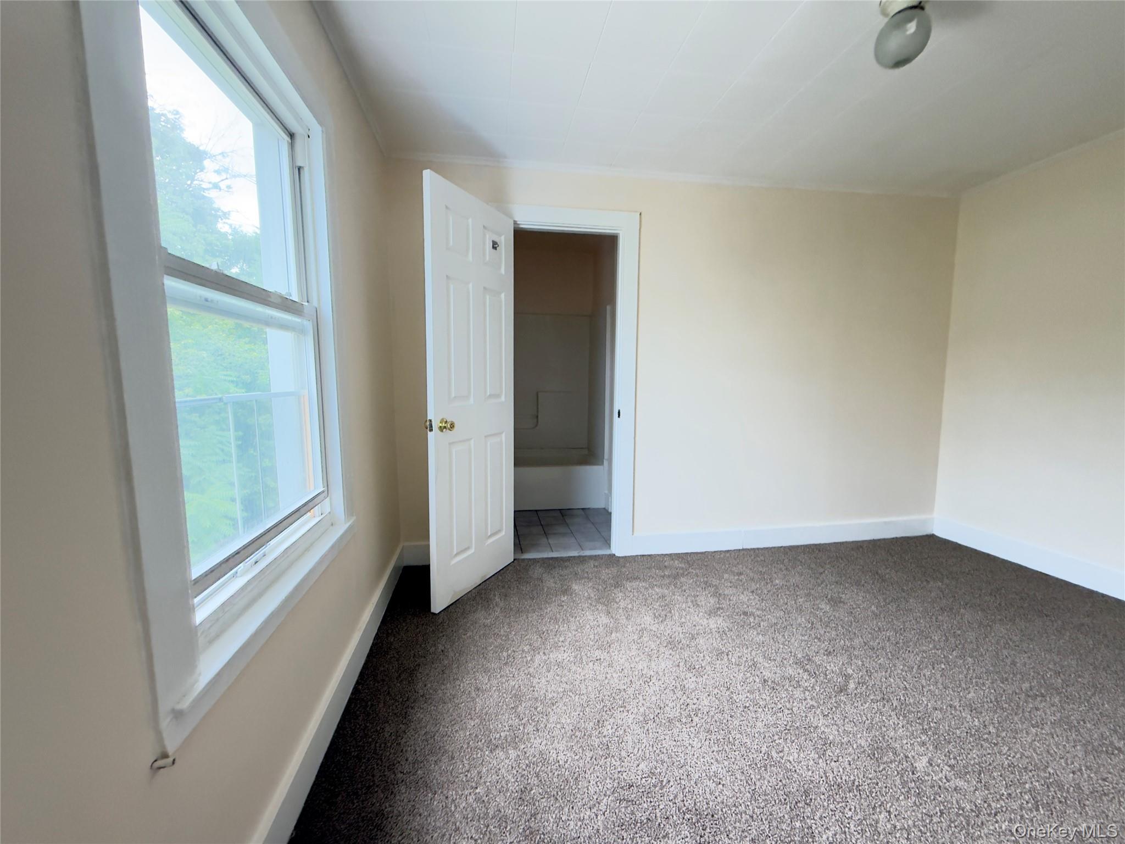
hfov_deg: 102.1
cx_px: 562
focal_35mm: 14
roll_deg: -2.3
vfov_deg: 85.7
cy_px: 422
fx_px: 455
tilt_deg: -5.6
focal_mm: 2.22
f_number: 2.2
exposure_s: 1/60
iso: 640
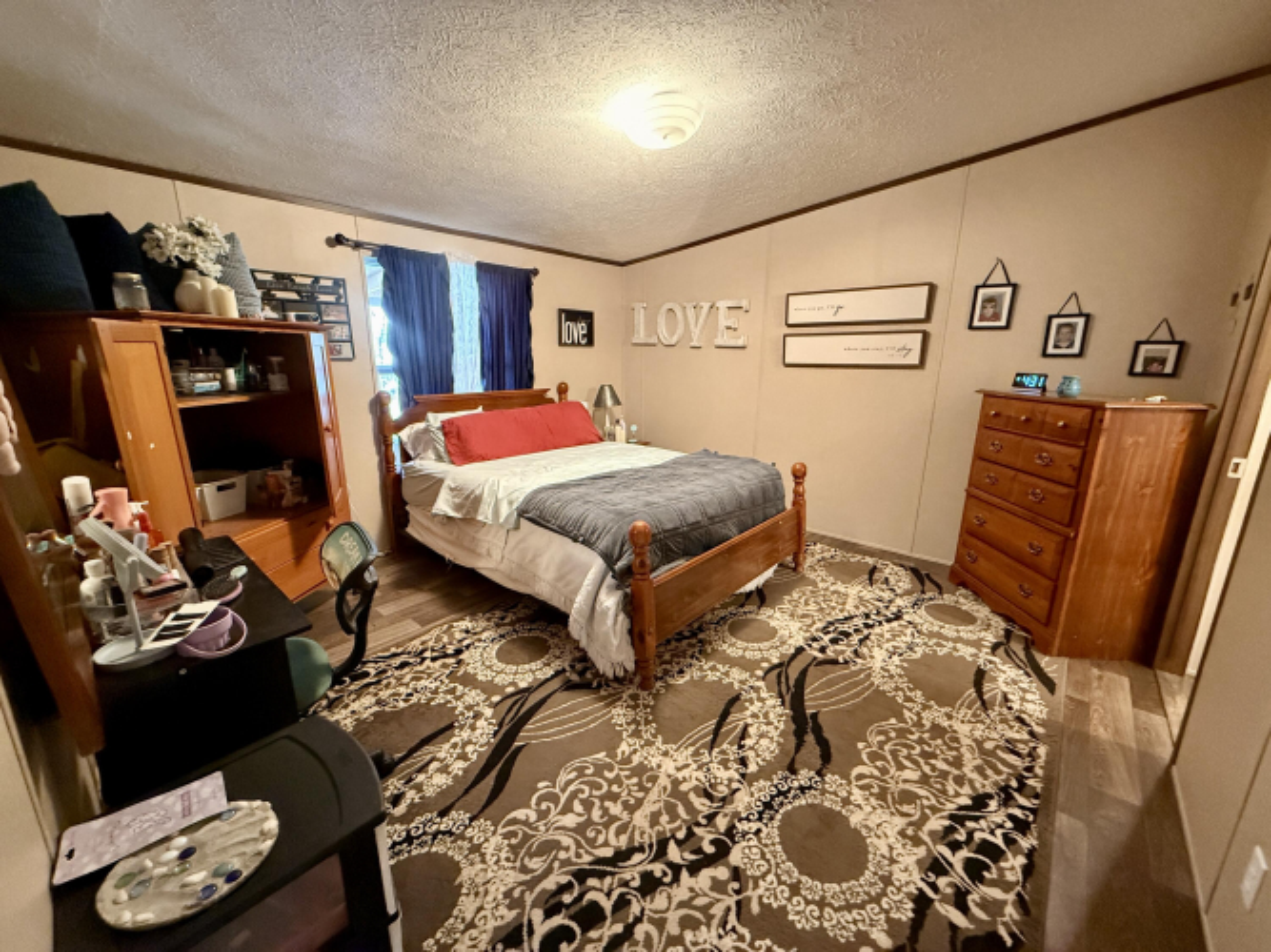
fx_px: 514
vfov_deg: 85.7
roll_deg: -0.7
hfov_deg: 102.1
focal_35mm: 14
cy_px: 476
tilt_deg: -13.3
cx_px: 636
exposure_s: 1/60
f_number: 2.2
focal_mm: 2.22
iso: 800
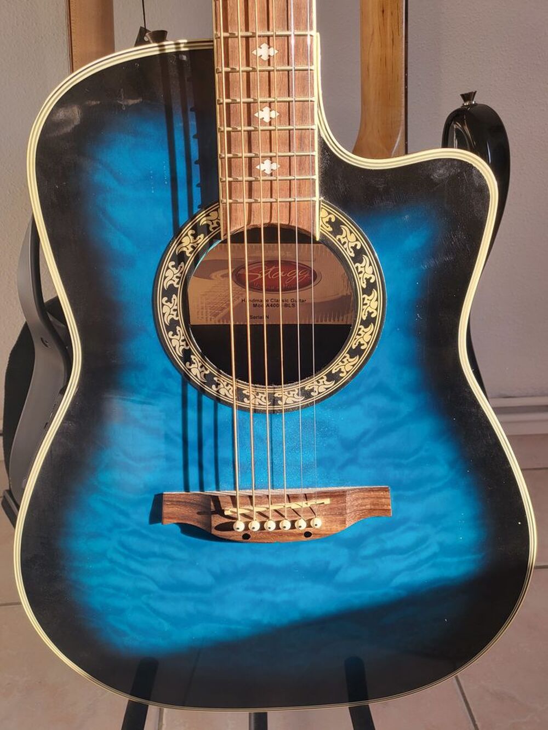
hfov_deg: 53.1
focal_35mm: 26
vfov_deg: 67.3
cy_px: 365
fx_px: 549
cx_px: 274
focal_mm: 4.25
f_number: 1.8
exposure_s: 1/244
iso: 50
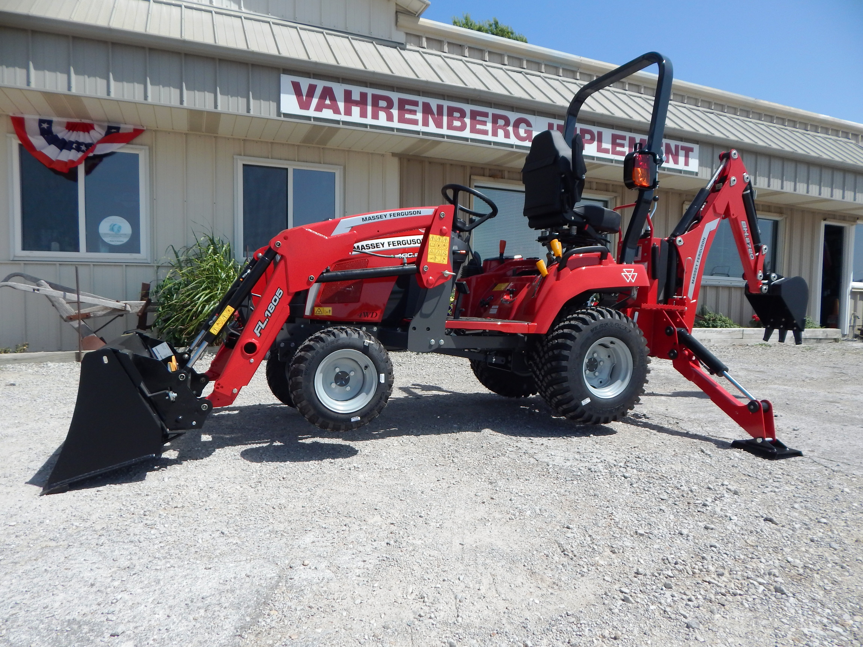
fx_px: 548
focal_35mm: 22
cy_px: 324
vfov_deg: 61.1
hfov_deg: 76.4
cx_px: 432
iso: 125
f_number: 6
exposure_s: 1/500
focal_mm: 4
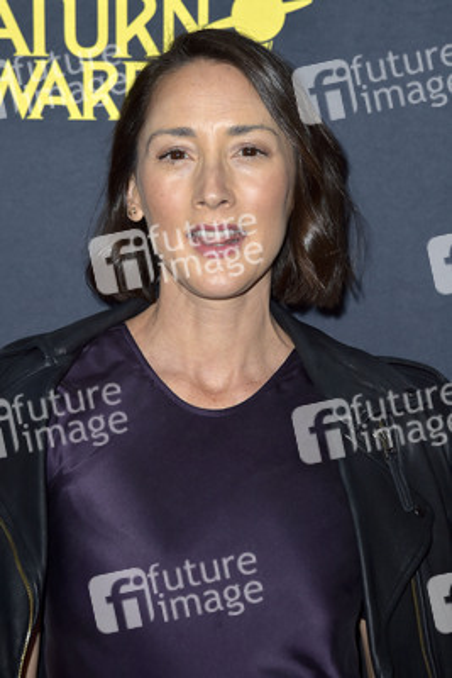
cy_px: 339
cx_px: 226
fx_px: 2352
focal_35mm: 125
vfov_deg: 16.4
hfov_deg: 11.0
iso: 250
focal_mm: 125
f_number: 6.3
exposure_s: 1/250
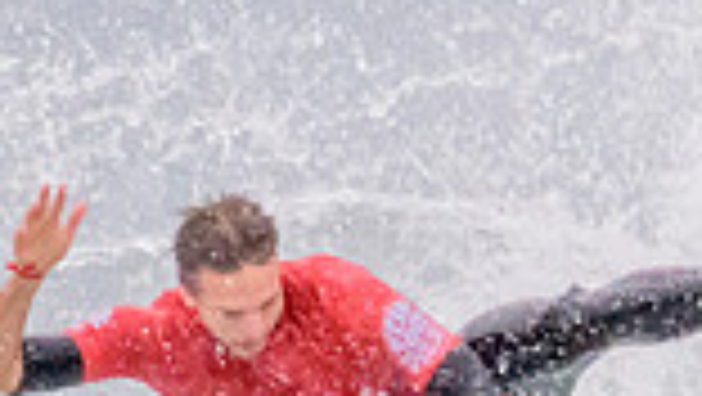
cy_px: 771
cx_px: 752
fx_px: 77693
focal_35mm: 4171
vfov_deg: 0.3
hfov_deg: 0.5
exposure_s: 1/2000
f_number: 11
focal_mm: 800
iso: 5600
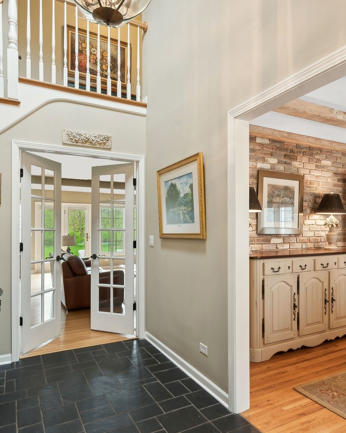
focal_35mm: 24
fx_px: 307
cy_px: 235
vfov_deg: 70.2
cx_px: 184
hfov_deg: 58.7
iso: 200
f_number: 8
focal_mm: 15
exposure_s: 1/8
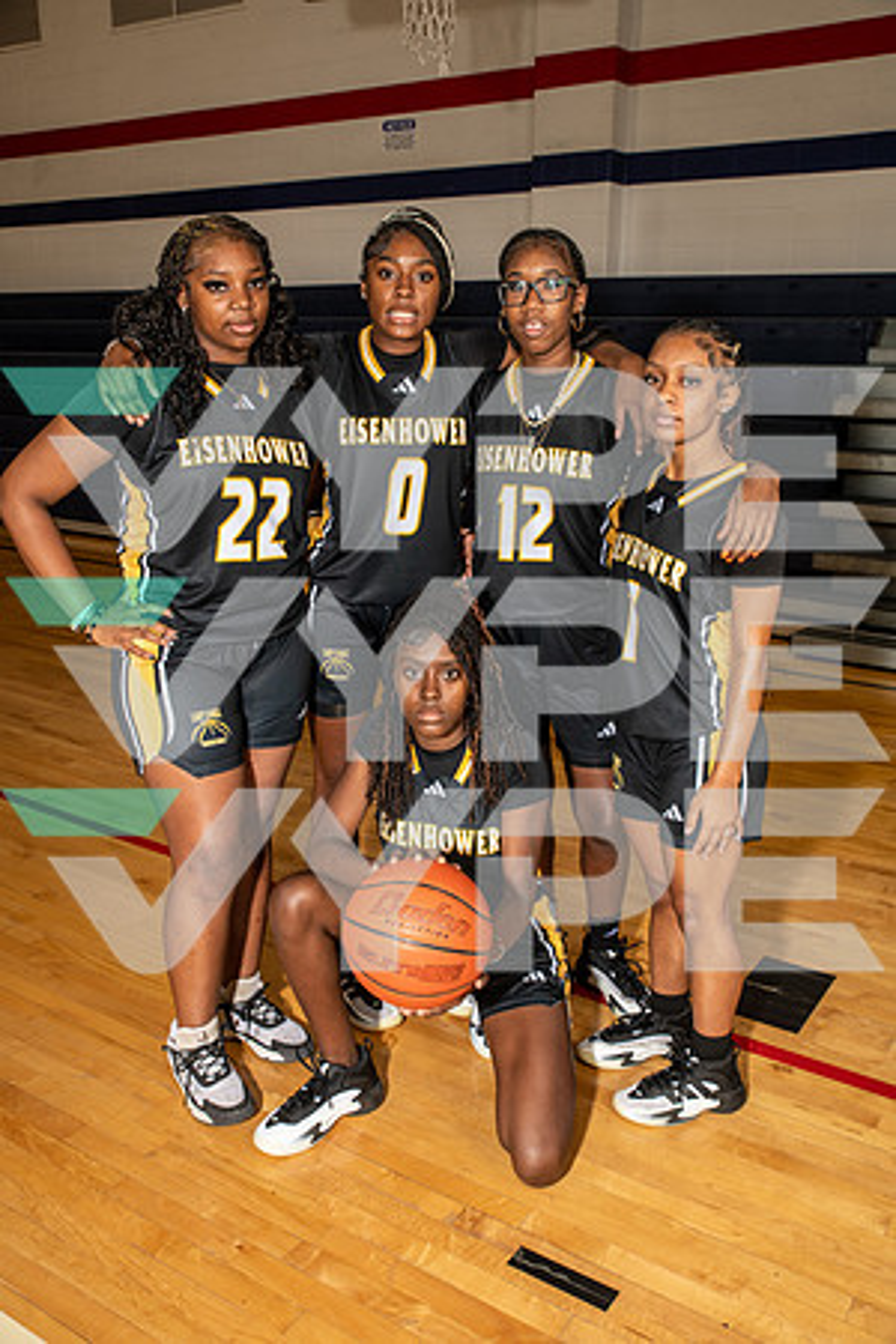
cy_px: 672
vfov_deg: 55.8
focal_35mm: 34
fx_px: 1269
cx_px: 448
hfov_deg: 38.9
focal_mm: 34
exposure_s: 1/250
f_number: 6.3
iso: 320
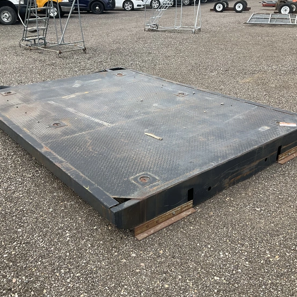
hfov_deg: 47.2
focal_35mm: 35
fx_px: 340
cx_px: 149
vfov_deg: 47.2
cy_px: 148
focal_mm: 3
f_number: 1.8
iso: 25
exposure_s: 1/997
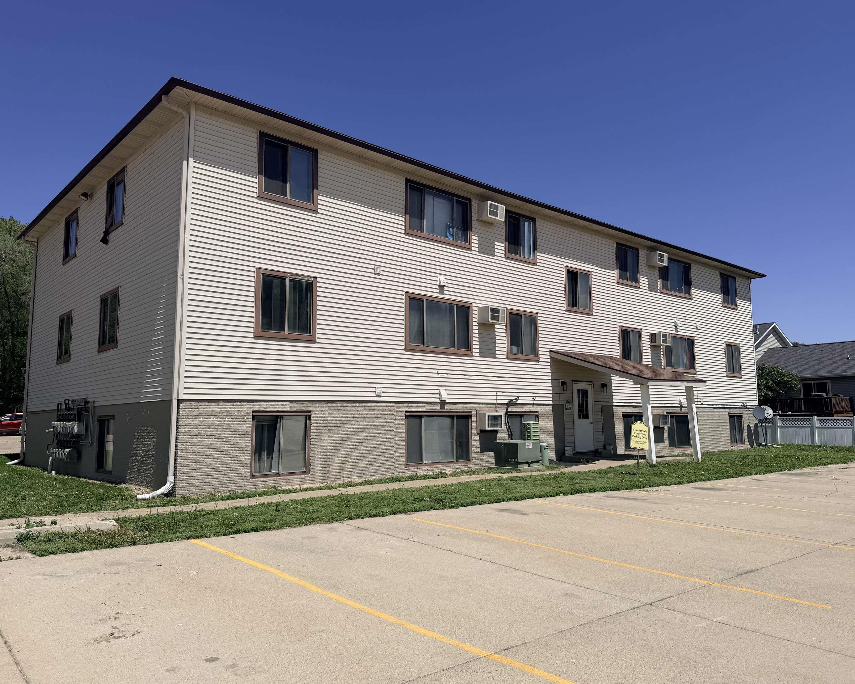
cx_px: 441
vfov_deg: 54.9
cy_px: 335
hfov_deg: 66.0
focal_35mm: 26
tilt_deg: +9.3
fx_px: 658
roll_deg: +0.7
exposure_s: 1/10309
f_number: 1.78
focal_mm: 6.76
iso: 80
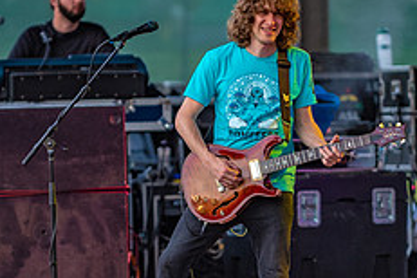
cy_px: 141
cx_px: 310
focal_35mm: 534
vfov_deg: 2.6
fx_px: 6185
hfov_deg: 3.9
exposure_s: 1/320
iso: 500
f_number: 2.8
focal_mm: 200
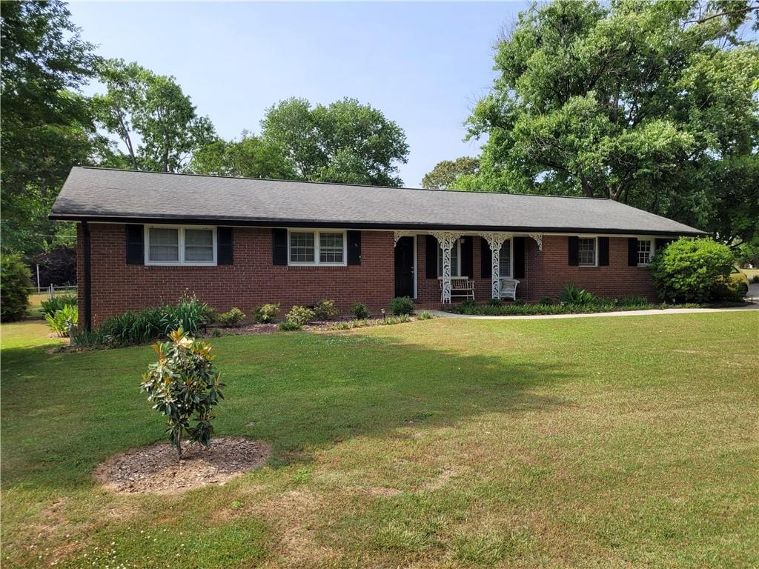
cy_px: 284
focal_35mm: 26
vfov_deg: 53.1
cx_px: 380
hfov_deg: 67.3
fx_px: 570
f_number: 1.8
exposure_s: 1/1554
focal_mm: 5.4
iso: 40
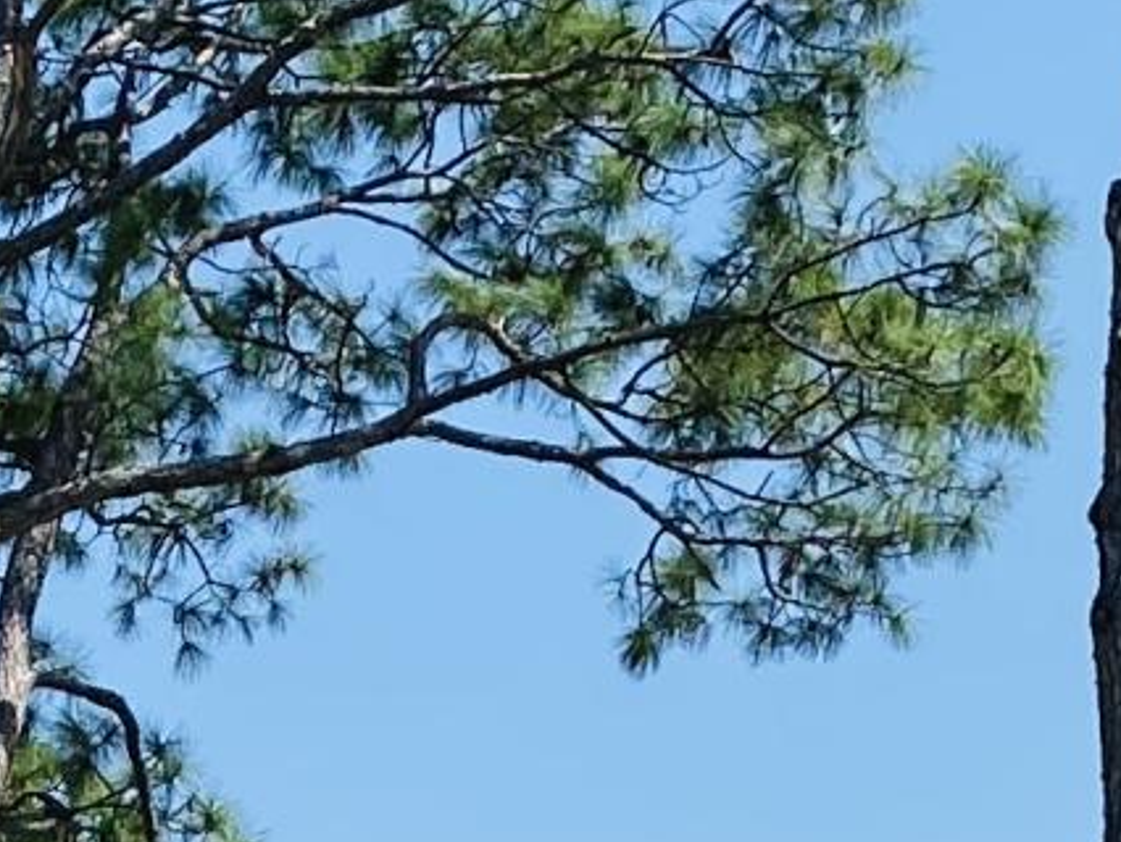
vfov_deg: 7.6
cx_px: -545
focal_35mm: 183
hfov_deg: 10.4
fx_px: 5930
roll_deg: -0.6
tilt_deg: +0.2
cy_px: 2023
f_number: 1.8
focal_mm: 4.25
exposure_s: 1/2513
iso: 32
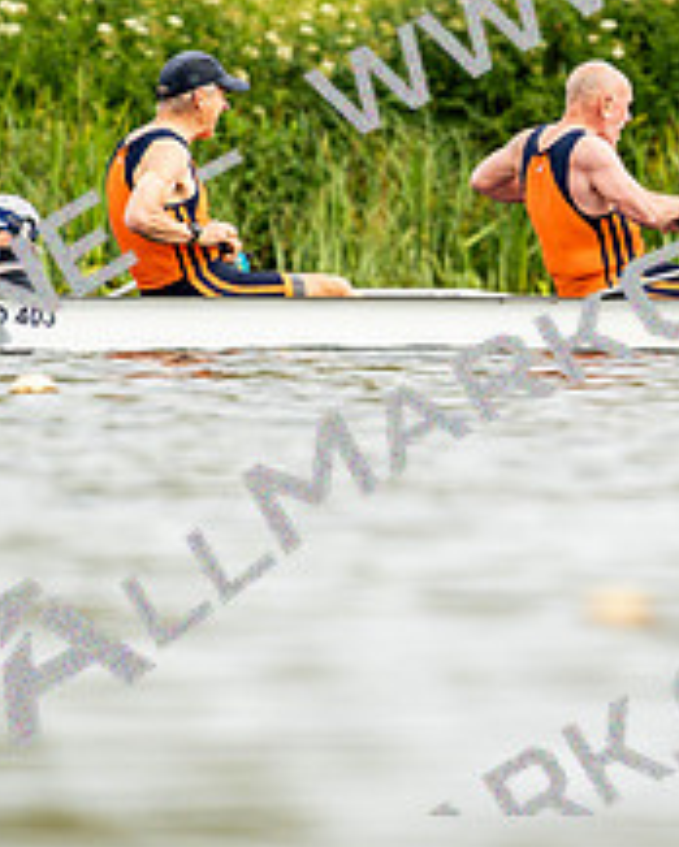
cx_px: 788
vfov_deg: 1.3
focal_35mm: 1506
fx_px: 37777
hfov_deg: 1.0
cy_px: 146
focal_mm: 600
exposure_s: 1/2000
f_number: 6.3
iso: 500
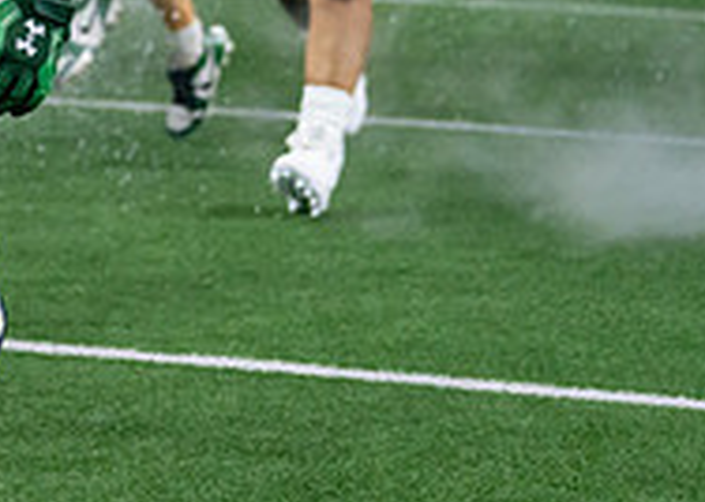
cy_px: -324
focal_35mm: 251
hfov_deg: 7.9
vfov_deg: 5.7
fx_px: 5022
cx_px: -375
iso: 1600
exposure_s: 1/1000
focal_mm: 70
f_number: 2.8
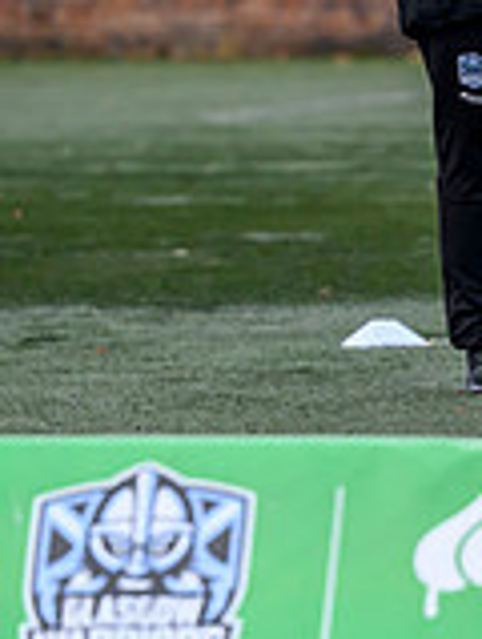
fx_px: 10318
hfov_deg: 2.7
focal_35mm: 558
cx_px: 1093
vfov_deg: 3.5
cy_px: 96
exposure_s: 1/1600
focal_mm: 150
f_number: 4
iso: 1600
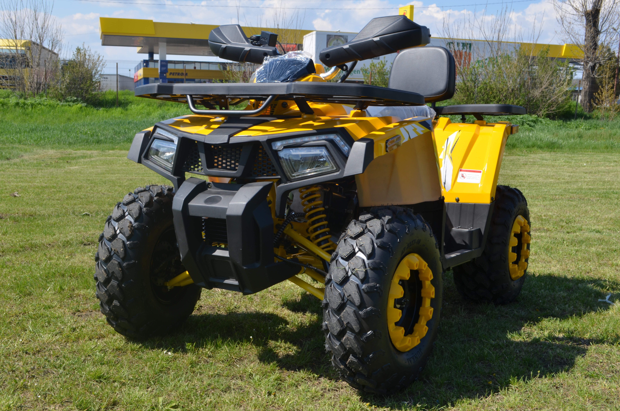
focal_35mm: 44
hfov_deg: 45.0
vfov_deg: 30.7
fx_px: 748
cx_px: 310
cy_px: 206
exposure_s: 1/125
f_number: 11
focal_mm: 29
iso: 110
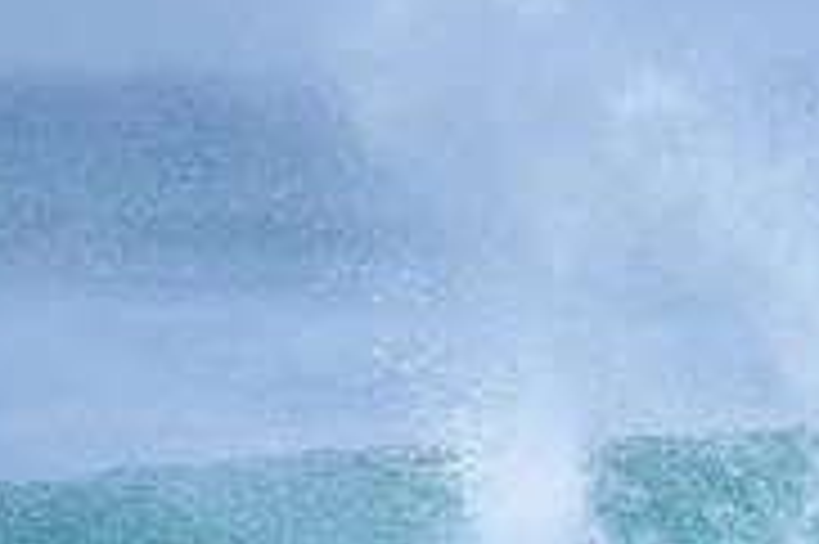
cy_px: 847
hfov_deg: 0.8
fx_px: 57959
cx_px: 1102
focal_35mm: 2550
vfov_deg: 0.5
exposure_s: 1/2000
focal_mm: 800
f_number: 6.3
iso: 450
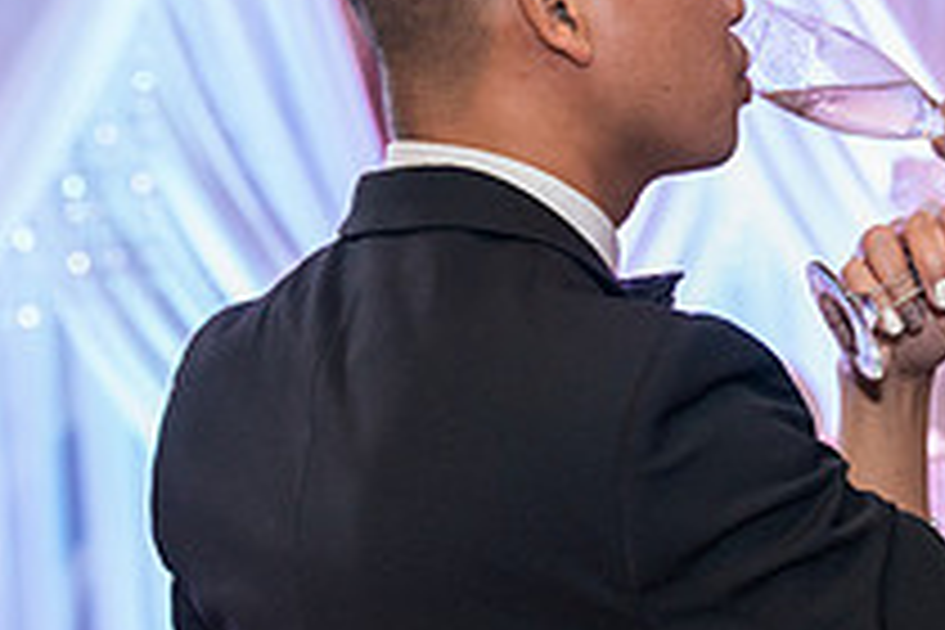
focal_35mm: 113
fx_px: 2966
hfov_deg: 17.8
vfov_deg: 12.1
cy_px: 259
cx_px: 860
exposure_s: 1/125
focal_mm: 41
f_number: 2.8
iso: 1000
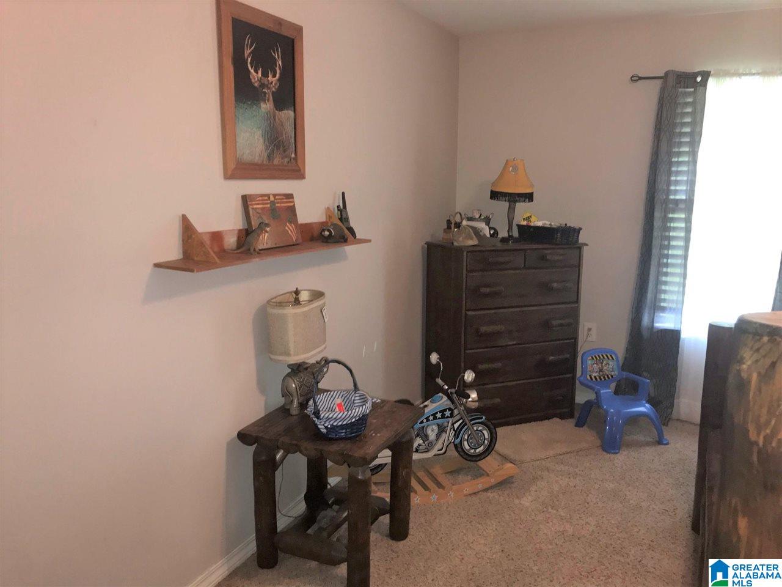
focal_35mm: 28
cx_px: 391
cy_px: 294
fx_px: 633
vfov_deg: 49.7
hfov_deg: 63.4
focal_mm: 3.99
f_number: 1.8
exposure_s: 1/24
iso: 80
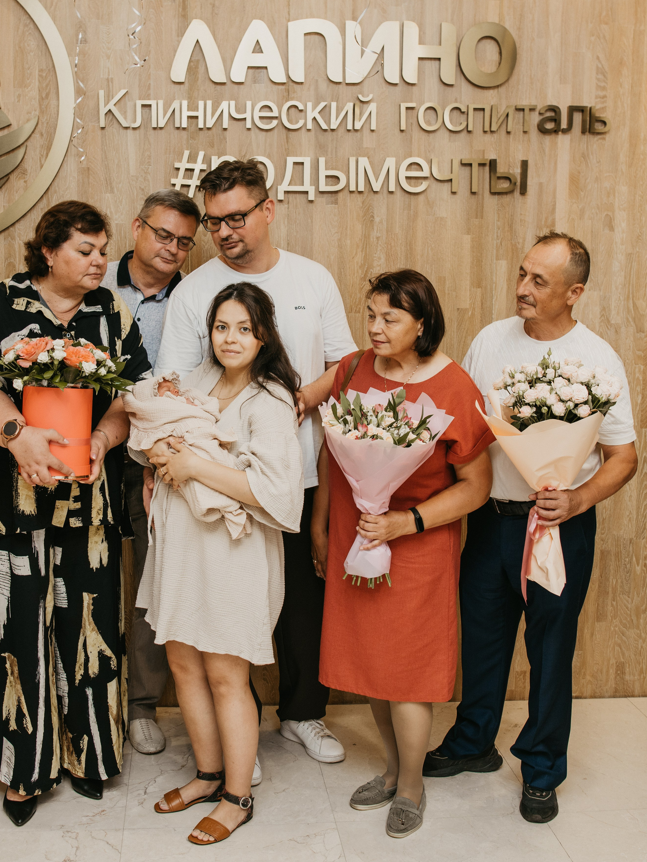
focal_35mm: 44
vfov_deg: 42.9
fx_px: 1096
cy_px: 412
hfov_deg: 32.8
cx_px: 254
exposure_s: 1/160
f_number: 4
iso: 200
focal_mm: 27
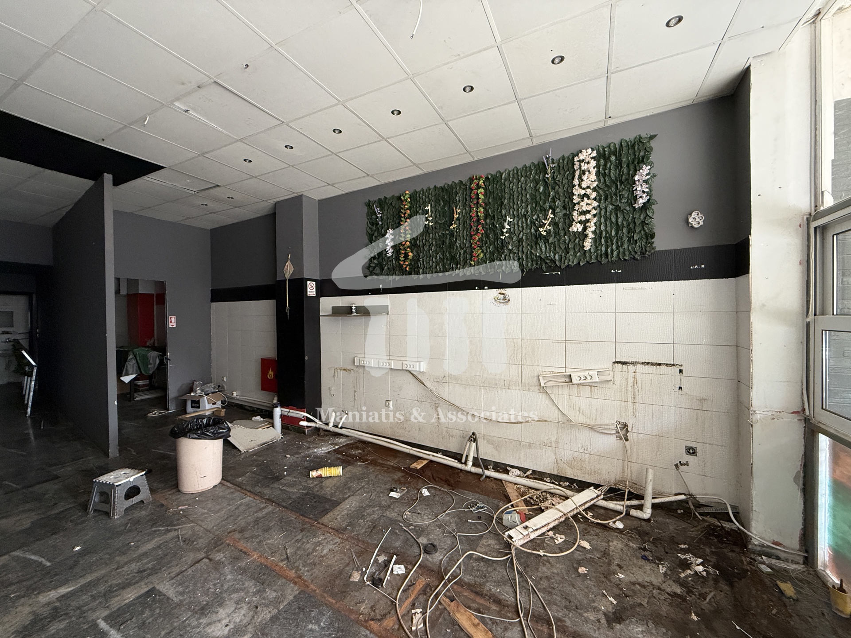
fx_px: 344
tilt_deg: +0.0
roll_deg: +0.3
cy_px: 319
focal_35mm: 14
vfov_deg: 85.7
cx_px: 426
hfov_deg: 102.1
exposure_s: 1/97
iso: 320
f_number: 2.2
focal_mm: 2.22
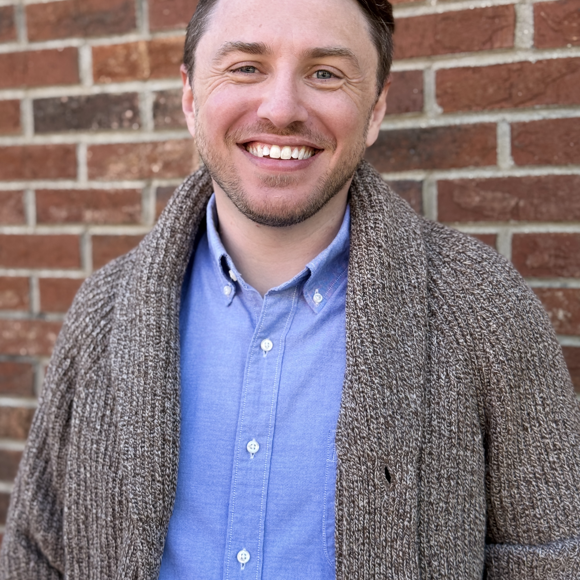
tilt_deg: -5.7
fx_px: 1081
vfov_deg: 30.0
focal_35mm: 57
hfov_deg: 30.0
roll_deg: +0.5
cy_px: 288
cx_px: 289
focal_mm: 6.76
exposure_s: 1/377
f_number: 1.78
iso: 80
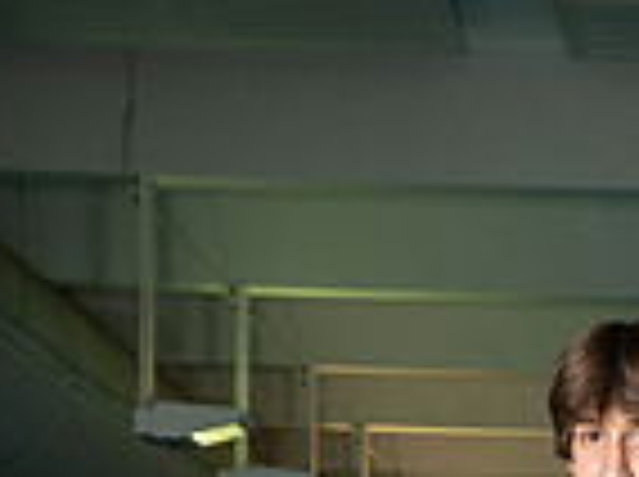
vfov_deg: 11.5
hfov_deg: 17.1
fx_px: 2082
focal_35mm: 113
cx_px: 616
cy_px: 1004
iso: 640
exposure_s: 1/250
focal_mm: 37
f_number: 5.6
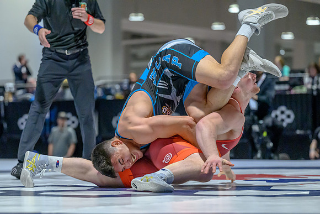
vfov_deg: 9.8
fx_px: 1245
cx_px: 144
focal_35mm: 140
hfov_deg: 14.6
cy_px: 143
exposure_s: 1/640
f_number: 2.8
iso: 7200
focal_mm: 105
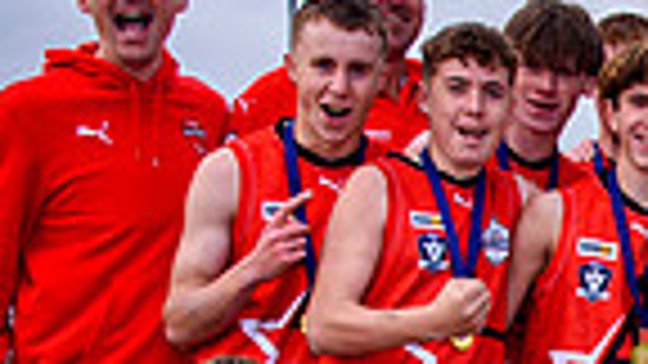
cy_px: 582
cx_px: 1032
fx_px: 2165
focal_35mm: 126
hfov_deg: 15.4
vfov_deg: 9.3
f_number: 5.6
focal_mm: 18
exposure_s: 1/160
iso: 100
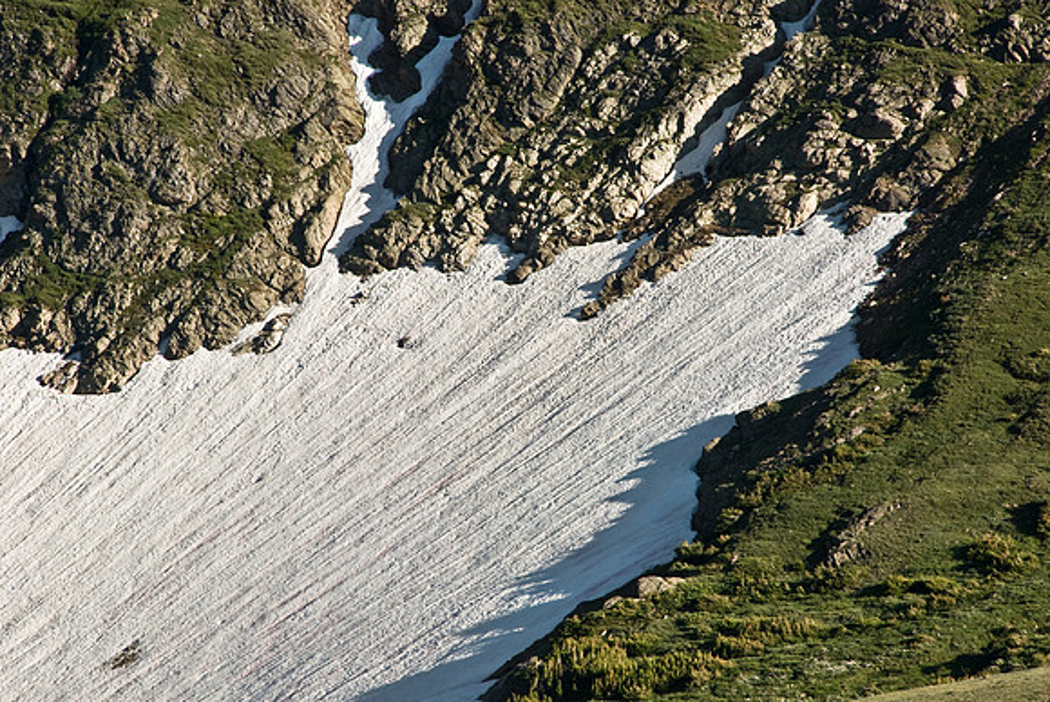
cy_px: 351
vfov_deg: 5.4
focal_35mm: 255
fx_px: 7445
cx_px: 525
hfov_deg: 8.1
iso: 100
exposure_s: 1/20
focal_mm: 170
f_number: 16
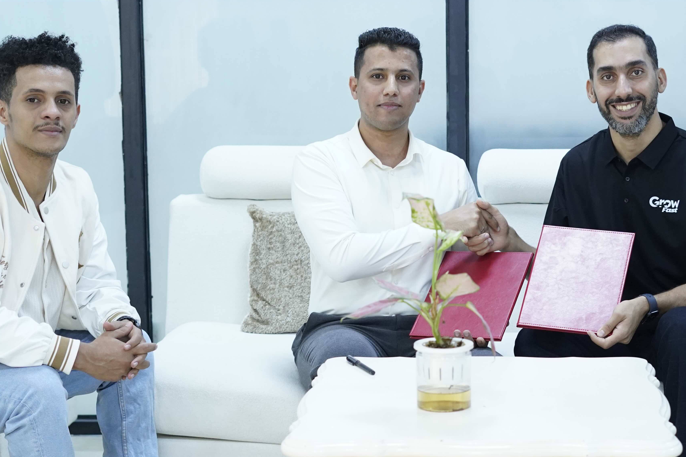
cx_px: 499
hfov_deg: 22.9
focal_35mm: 88
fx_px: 1677
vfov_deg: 15.5
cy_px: 250
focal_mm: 50
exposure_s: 1/160
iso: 3200
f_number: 2.8
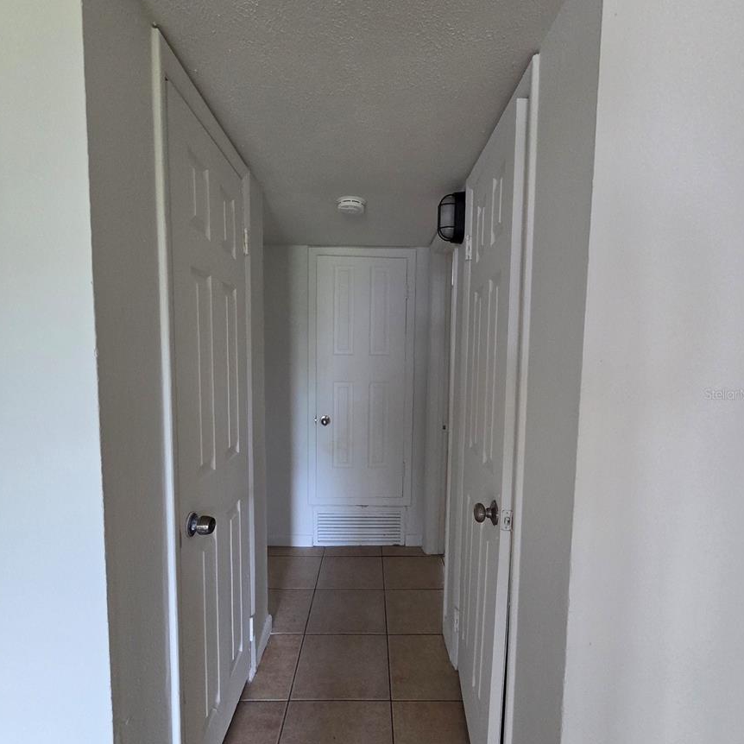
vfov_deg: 87.3
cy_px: 394
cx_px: 377
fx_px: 389
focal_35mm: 16
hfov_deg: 87.4
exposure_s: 1/100
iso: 500
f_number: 2.2
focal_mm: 2.2
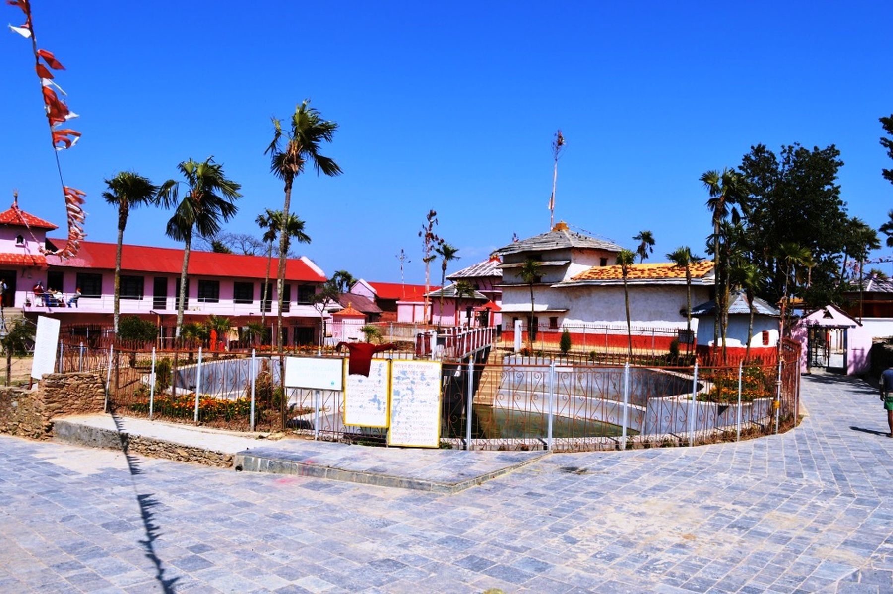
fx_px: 669
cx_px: 446
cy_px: 297
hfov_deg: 67.4
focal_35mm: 27
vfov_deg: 47.9
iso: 100
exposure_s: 1/320
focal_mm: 18
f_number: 9
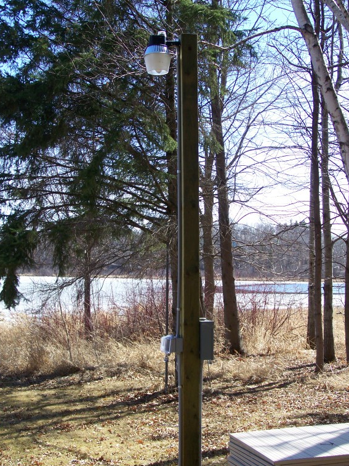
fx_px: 726
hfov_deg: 27.0
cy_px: 224
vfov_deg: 35.5
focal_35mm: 54
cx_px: 176
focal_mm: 8.5
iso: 64
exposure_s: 1/320
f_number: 3
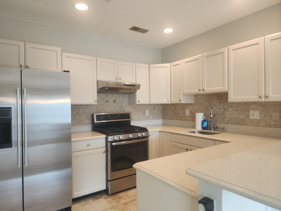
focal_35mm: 23
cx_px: 140
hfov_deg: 73.9
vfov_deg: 58.9
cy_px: 106
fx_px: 187
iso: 400
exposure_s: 1/120
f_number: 1.8
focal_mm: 6.4
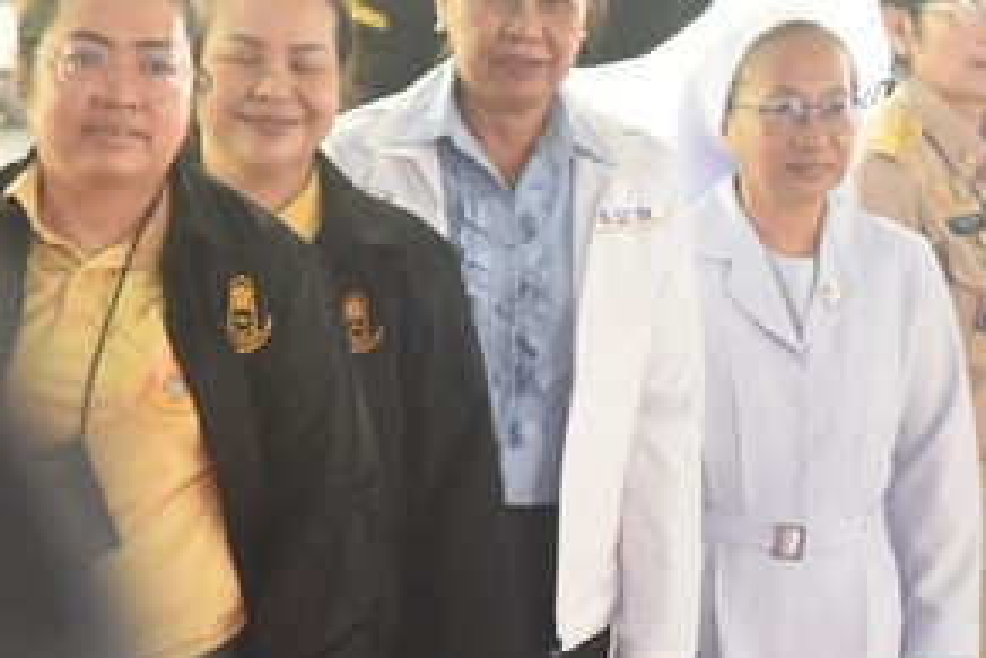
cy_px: 380
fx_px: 6765
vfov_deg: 5.6
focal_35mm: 247
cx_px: 800
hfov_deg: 8.3
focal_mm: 120
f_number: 4
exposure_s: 1/125
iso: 12800
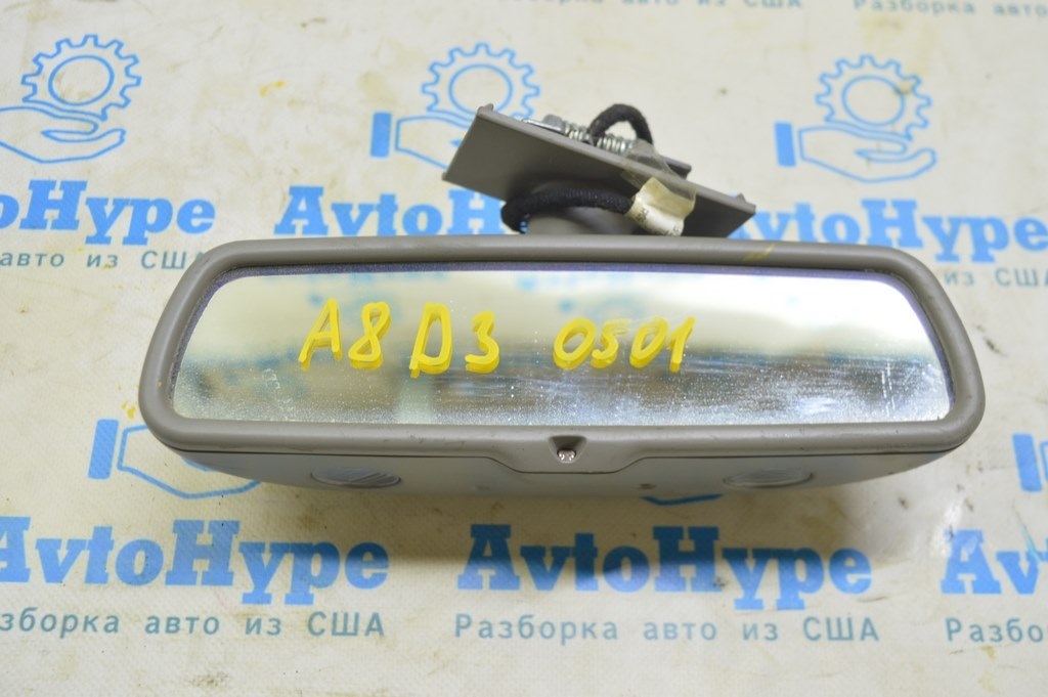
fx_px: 1222
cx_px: 524
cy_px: 348
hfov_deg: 46.4
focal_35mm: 42
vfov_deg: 31.8
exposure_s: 1/20
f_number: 5.6
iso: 400
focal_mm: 28
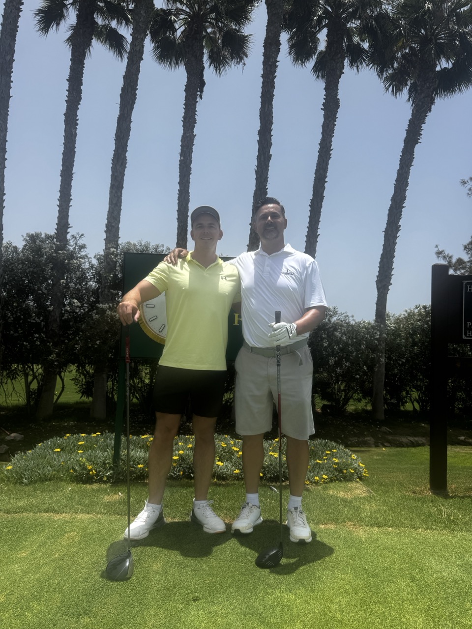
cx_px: 236
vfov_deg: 71.6
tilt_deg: +6.2
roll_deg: -0.8
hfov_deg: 56.8
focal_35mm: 24
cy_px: 314
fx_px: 436
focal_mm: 6.76
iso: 80
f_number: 1.78
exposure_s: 1/5814
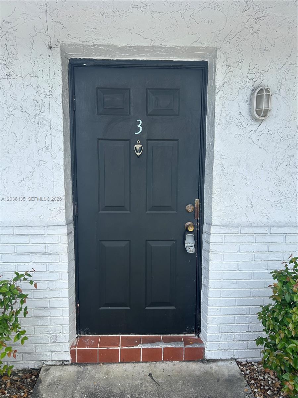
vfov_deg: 67.3
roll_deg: -2.1
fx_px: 298
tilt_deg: -6.0
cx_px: 149
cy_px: 199
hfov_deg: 53.1
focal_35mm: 26
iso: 50
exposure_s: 1/1159
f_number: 1.5
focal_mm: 5.7
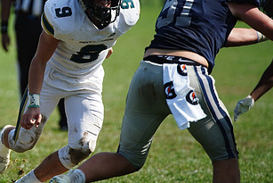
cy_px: 26
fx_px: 4294
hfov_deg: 3.6
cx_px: 18
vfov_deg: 2.4
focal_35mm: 566
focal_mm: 300
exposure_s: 1/4000
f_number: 2.8
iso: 400
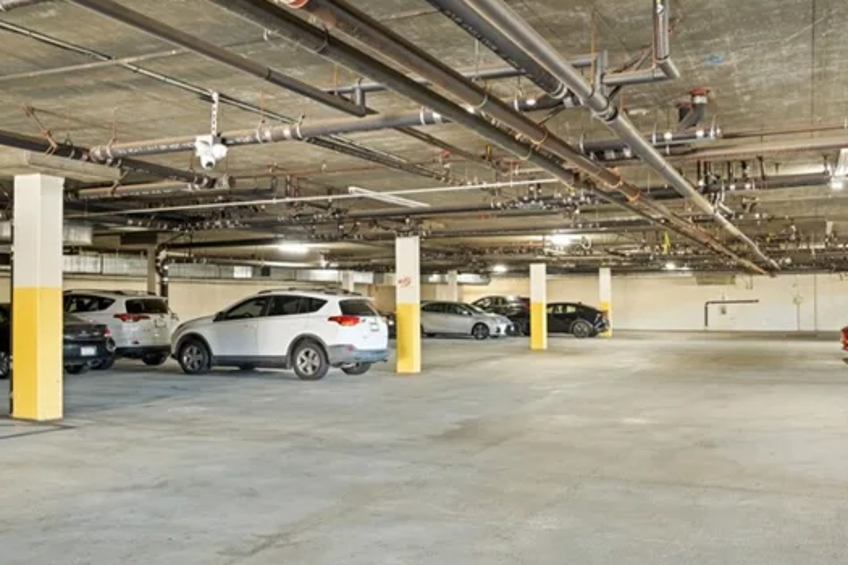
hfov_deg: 57.4
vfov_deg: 40.2
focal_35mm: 33
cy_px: 286
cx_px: 472
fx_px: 773
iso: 125
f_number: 8
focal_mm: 20.5
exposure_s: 13
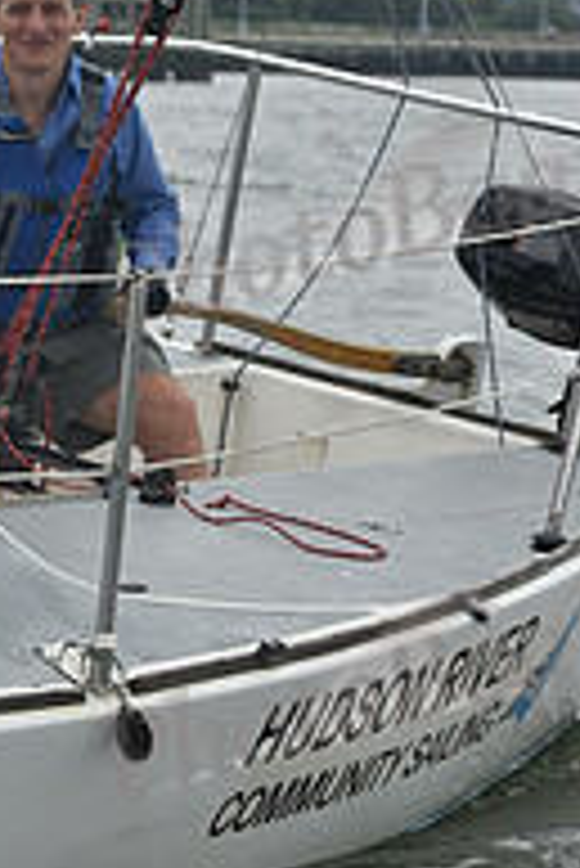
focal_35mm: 225
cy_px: 517
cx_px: -128
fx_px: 5427
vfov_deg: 9.1
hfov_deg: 6.1
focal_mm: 75
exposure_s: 1/800
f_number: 6.3
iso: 400
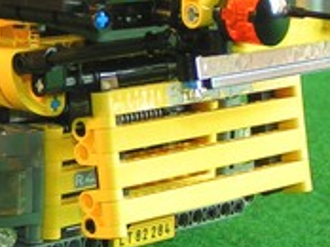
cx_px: -6
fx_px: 1333
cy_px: -46
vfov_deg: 10.4
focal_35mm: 140
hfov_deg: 13.9
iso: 100
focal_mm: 5.8
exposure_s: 1/40
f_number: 2.8
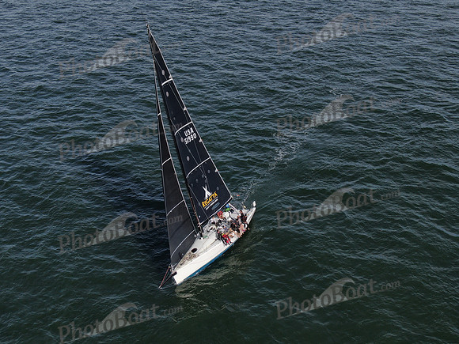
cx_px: 230
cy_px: 172
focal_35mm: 48
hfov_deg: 39.7
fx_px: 636
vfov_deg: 30.3
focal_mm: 8.6
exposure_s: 1/1000
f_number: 3.8
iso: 100
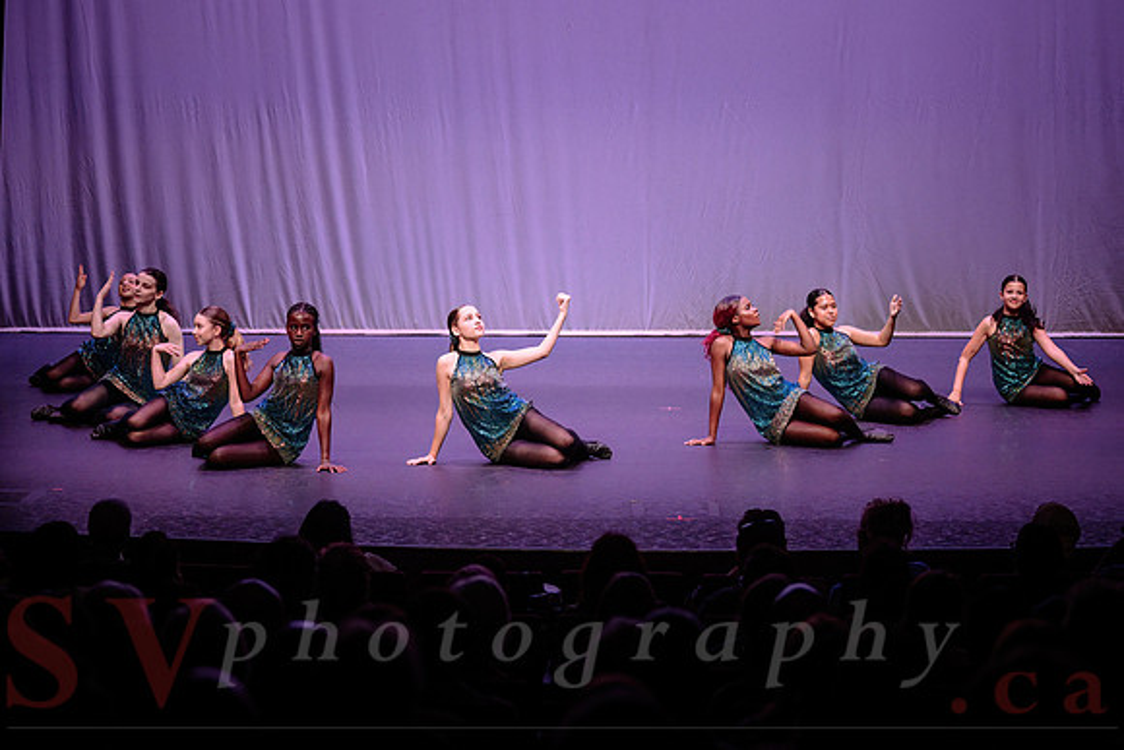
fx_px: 3001
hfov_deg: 21.2
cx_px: 546
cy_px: 330
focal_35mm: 96
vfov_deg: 14.2
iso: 1600
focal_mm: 85
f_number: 3.2
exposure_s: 1/400
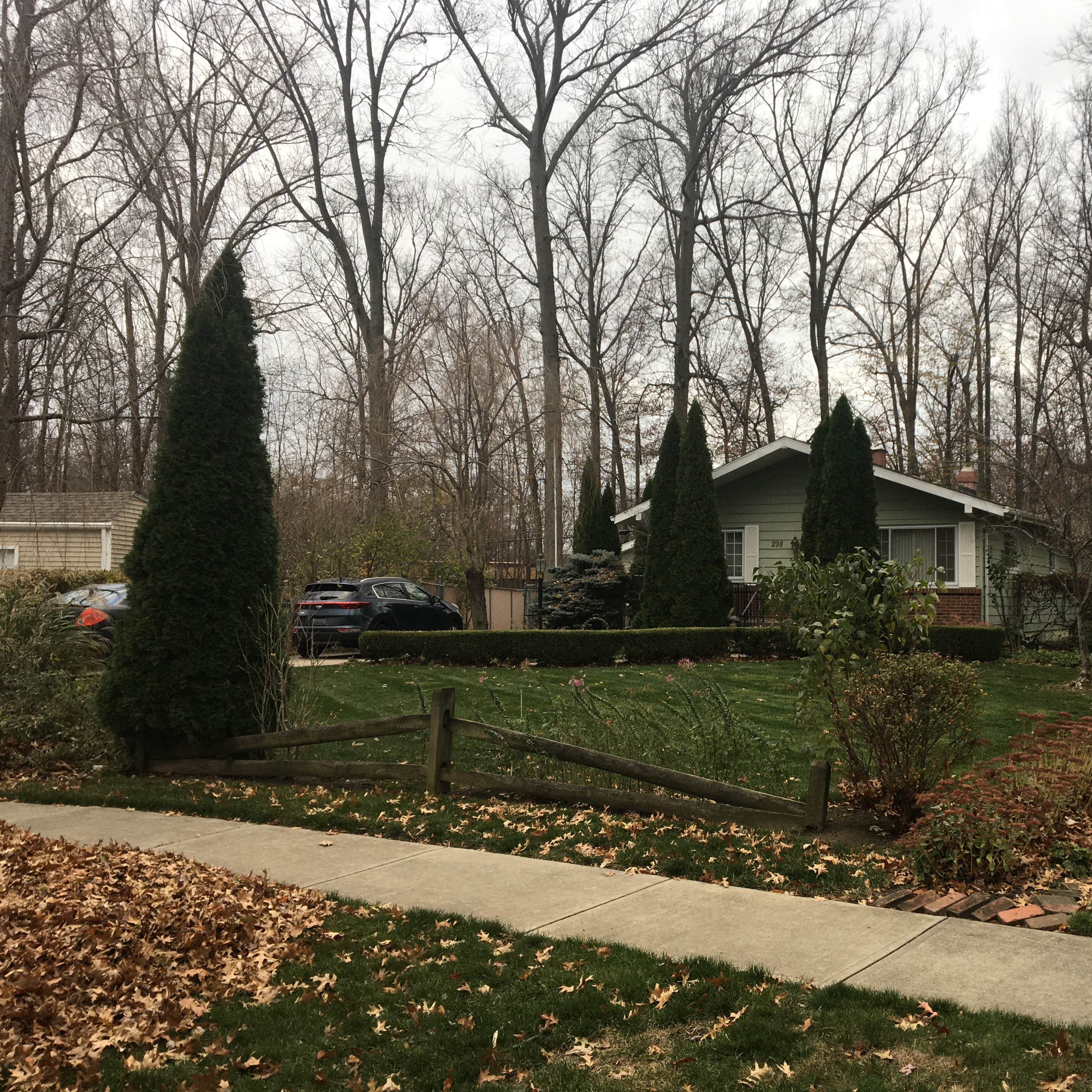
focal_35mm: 35
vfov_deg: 47.2
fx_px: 1249
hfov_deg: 46.5
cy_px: 536
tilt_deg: +3.2
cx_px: 727
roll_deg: -0.5
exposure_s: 1/120
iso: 32
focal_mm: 4.15
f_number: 2.2
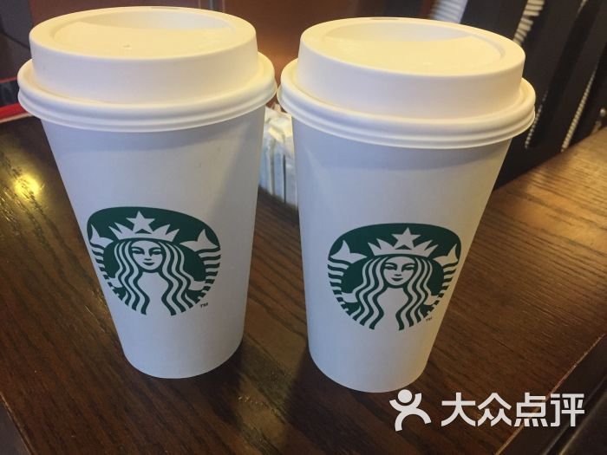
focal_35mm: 29
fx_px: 509
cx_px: 304
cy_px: 228
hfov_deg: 61.7
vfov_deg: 48.2
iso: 250
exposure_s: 1/25
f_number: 2.2
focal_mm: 4.15
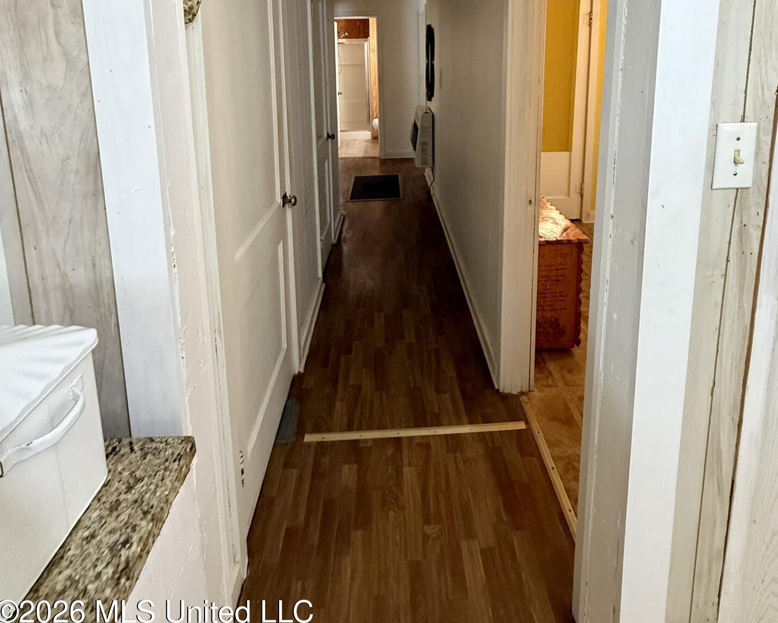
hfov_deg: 83.3
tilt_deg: -7.5
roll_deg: +0.5
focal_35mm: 19
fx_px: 438
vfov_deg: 64.3
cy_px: 120
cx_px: 399
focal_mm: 2.22
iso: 640
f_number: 2.2
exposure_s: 1/60
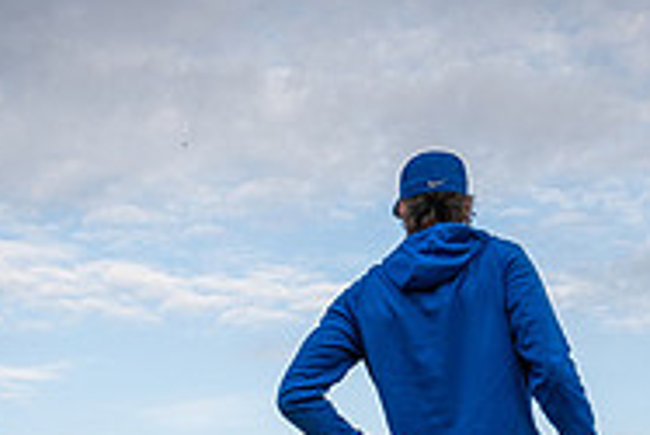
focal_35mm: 104
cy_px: 834
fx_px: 1879
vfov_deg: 11.9
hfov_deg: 19.3
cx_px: 95
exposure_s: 1/320
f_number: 8
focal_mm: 24
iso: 450
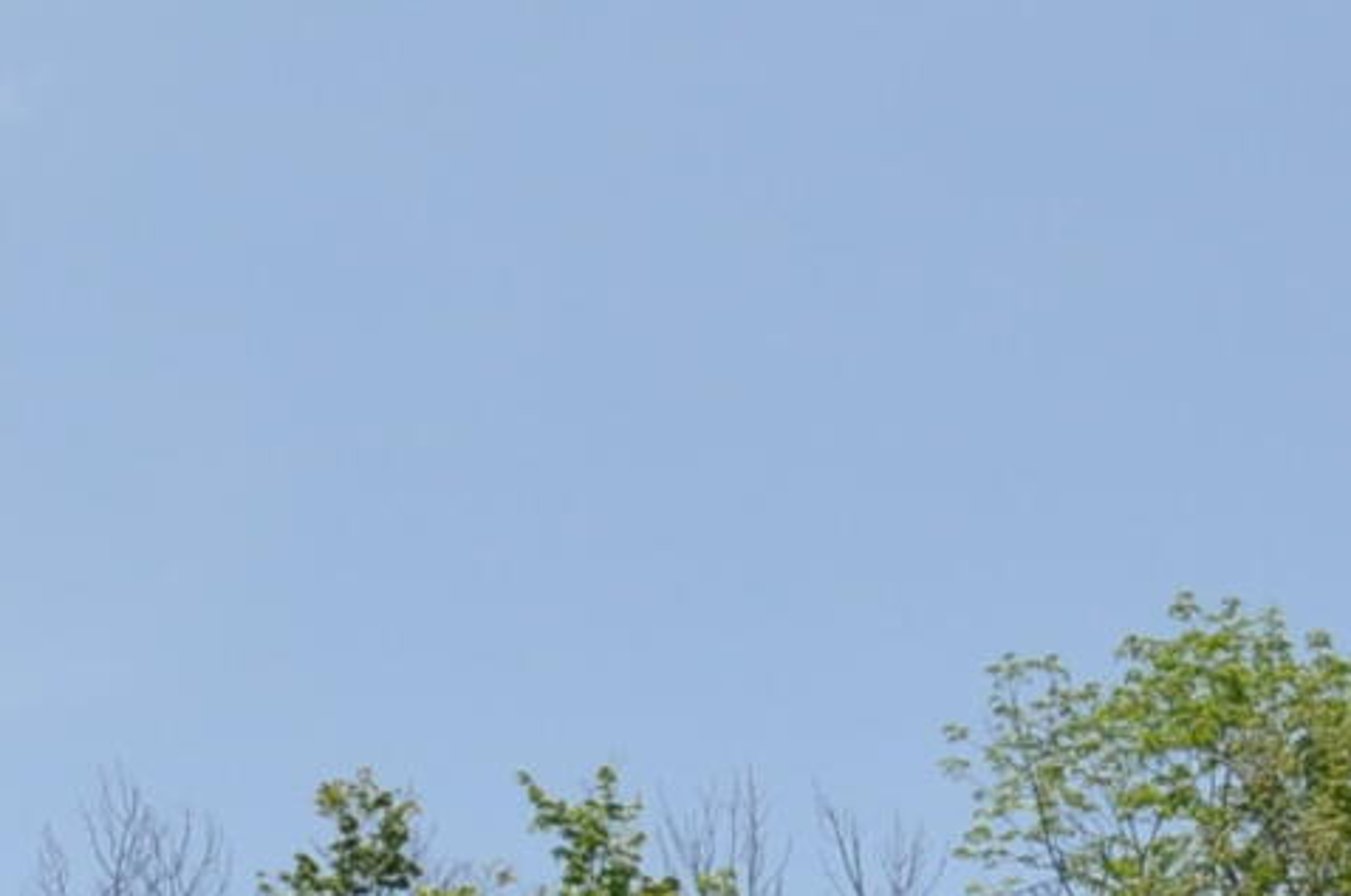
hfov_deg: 8.9
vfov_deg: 5.9
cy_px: 1792
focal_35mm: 226
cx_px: -806
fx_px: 8467
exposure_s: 1/320
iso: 200
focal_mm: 24
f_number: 9
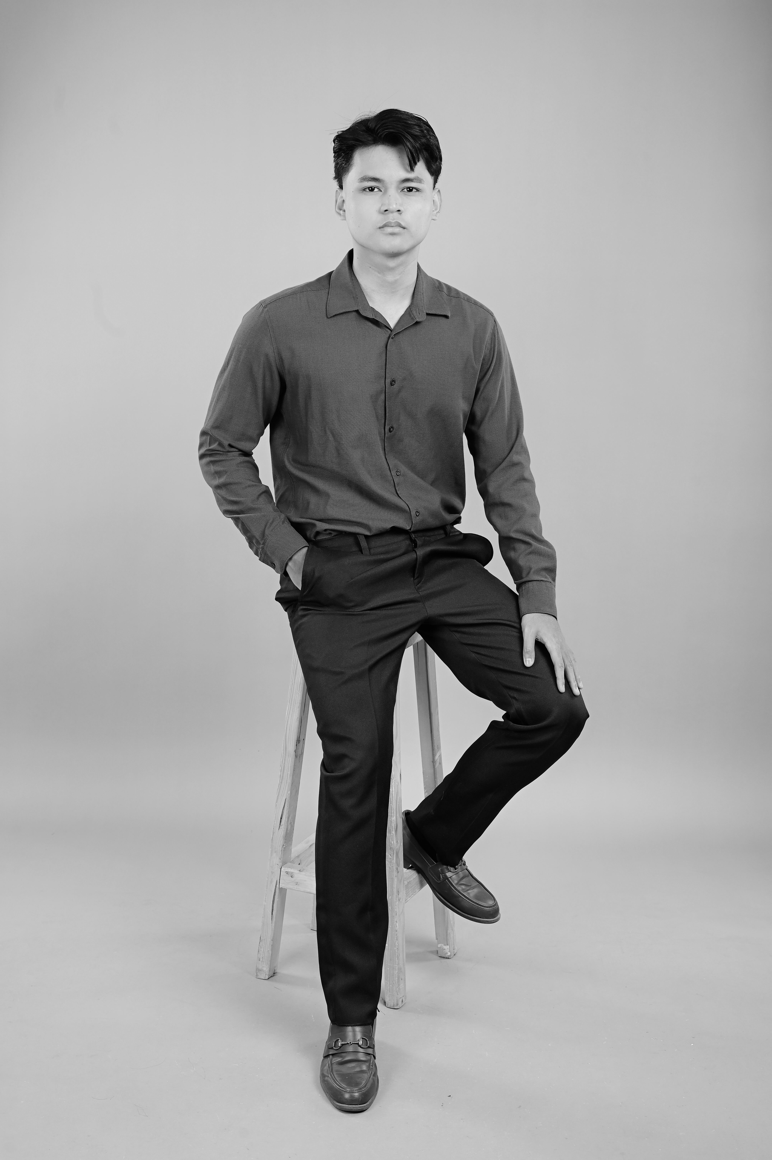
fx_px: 1610
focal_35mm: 50
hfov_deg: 27.0
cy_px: 580
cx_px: 386
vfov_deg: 39.6
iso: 250
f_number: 7.1
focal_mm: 50
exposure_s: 1/125
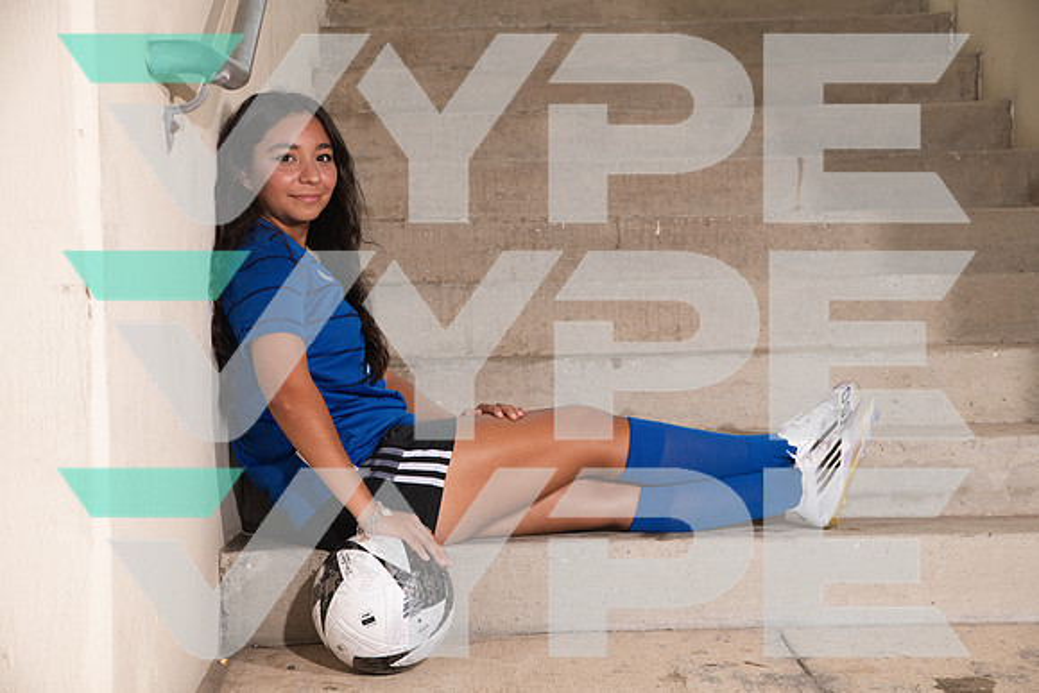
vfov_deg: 21.9
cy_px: 346
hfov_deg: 32.4
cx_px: 520
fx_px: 1790
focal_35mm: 62
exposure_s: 1/320
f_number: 7.1
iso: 250
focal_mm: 62
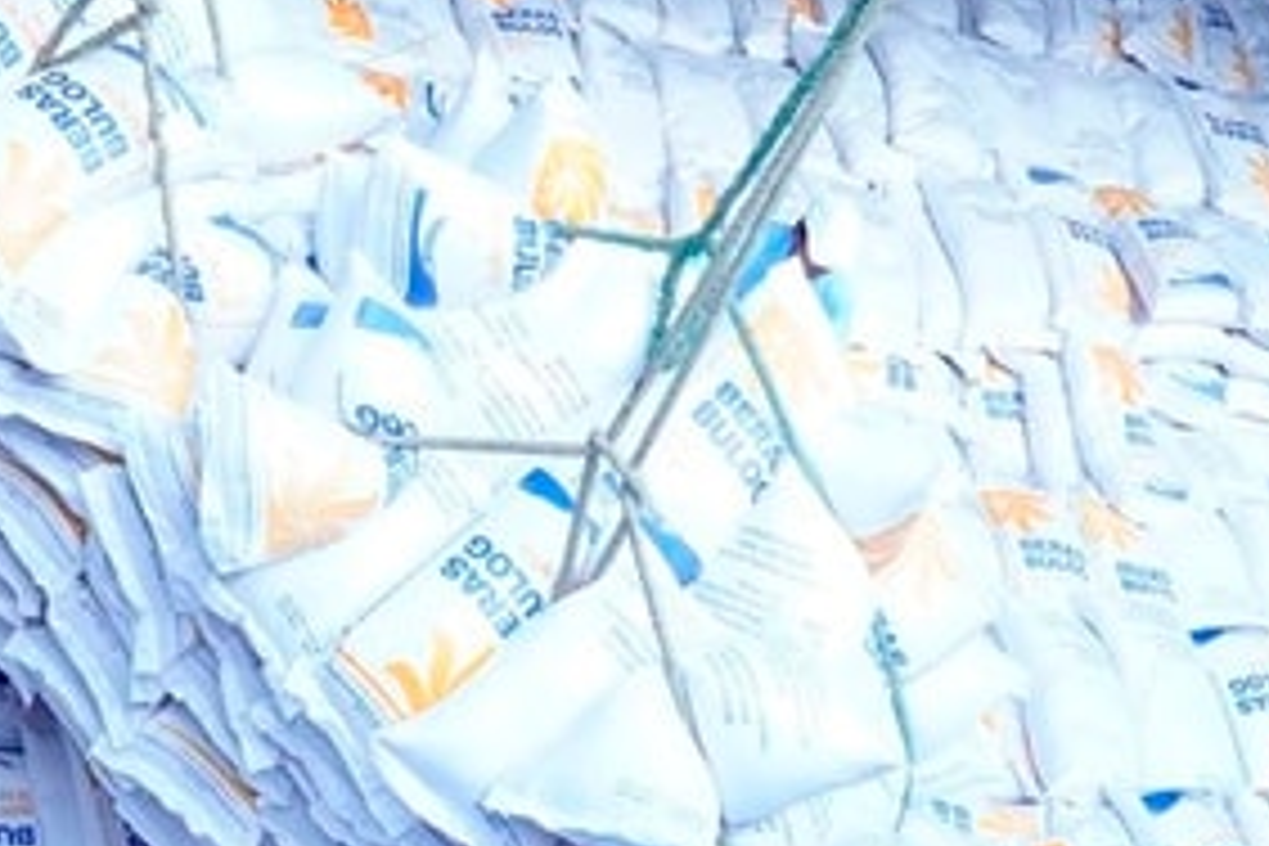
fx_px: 2325
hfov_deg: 29.8
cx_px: 248
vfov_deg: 20.6
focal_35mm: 66
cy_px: 454
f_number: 8
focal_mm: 23
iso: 4000
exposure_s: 1/1600
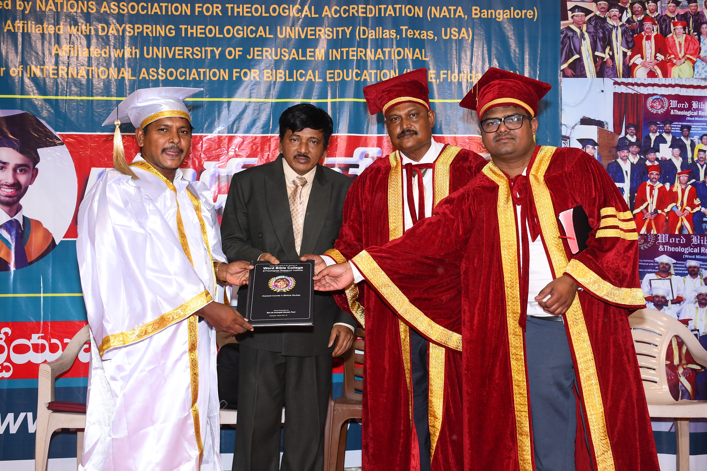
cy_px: 236
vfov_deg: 28.1
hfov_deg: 41.1
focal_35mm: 48
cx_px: 354
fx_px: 943
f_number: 5.6
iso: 800
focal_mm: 32
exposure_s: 1/125
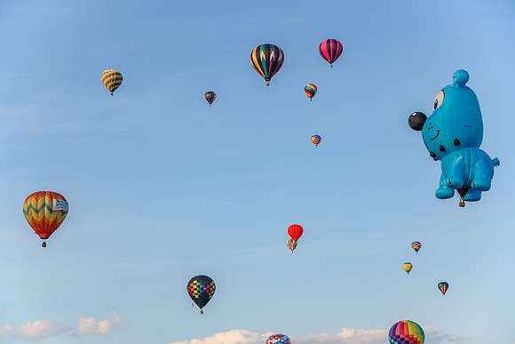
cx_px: 258
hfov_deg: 31.0
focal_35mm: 65
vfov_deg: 20.9
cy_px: 172
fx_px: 930
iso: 200
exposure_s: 1/640
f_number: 5.6
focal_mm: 65
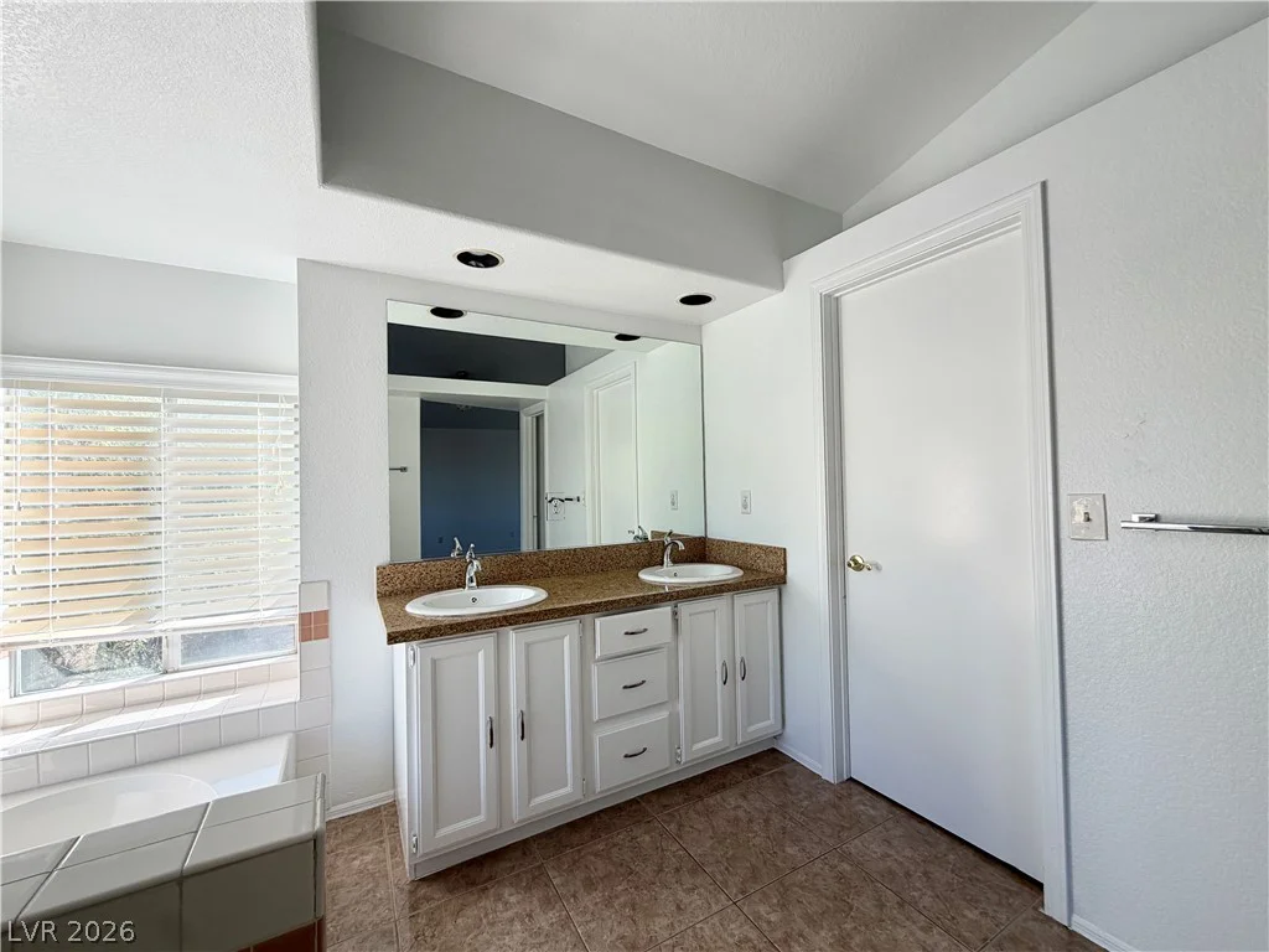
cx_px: 634
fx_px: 513
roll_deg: +0.8
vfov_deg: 85.7
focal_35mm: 14
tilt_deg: +0.0
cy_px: 476
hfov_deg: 102.1
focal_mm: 2.22
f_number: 2.2
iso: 40
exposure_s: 1/225
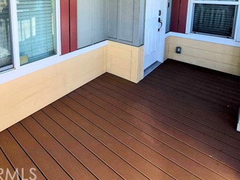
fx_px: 166
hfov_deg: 70.2
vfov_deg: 50.4
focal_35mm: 24
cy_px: 18
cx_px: 86
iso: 40
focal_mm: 1.74
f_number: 2.2
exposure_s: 1/263
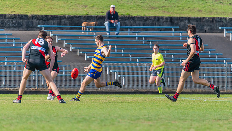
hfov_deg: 4.1
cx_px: 116
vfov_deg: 2.3
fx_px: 3223
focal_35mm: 524
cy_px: 78
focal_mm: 500
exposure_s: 1/1600
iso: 1000
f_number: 6.3
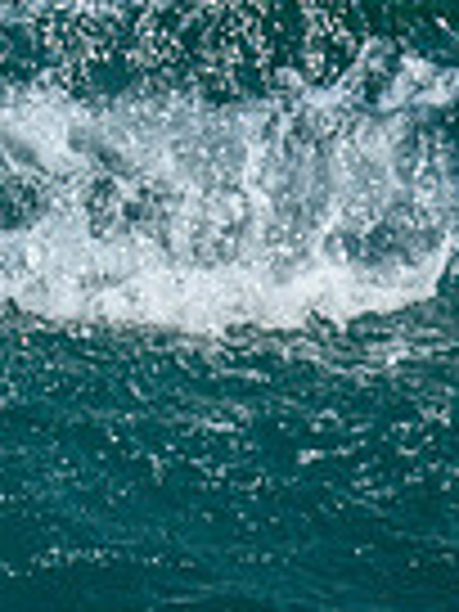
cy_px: 396
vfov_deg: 0.5
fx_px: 69817
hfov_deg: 0.4
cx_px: -899
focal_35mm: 3949
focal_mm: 800
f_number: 6.3
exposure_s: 1/2000
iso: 500
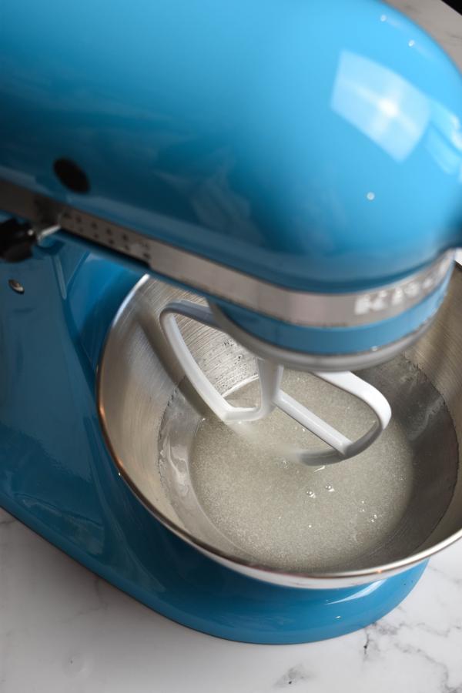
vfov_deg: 43.6
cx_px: 231
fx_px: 866
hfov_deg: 29.9
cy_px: 346
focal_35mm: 45
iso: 200
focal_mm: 30
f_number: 4.5
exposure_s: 1/40
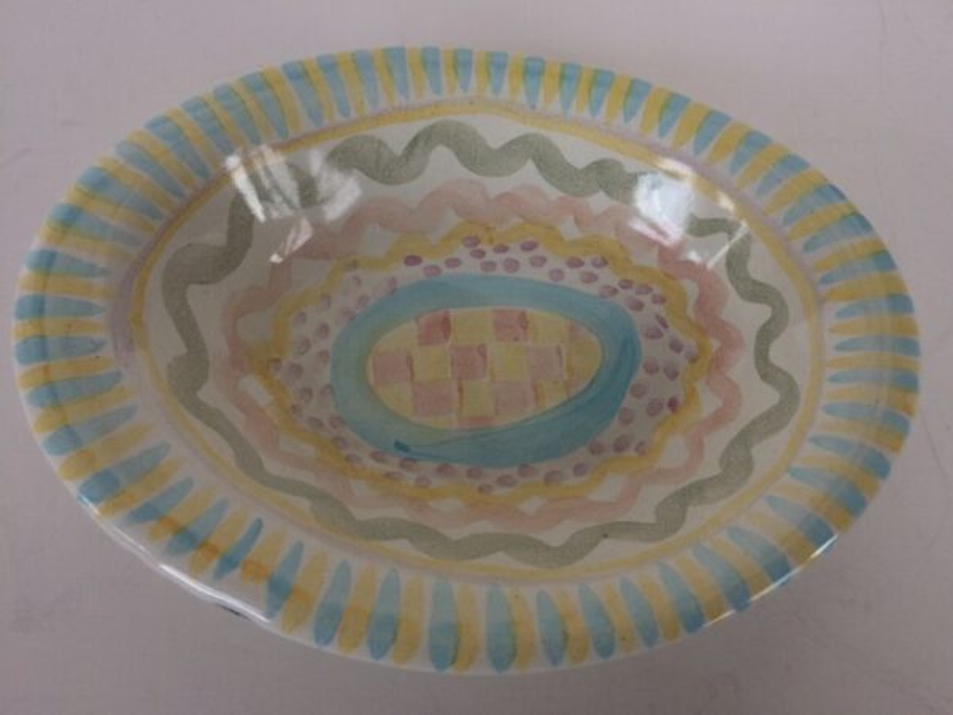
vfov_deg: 48.2
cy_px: 358
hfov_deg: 61.7
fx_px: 798
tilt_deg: -67.2
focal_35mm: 29
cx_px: 476
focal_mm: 4.15
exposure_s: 1/40
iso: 40
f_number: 2.2
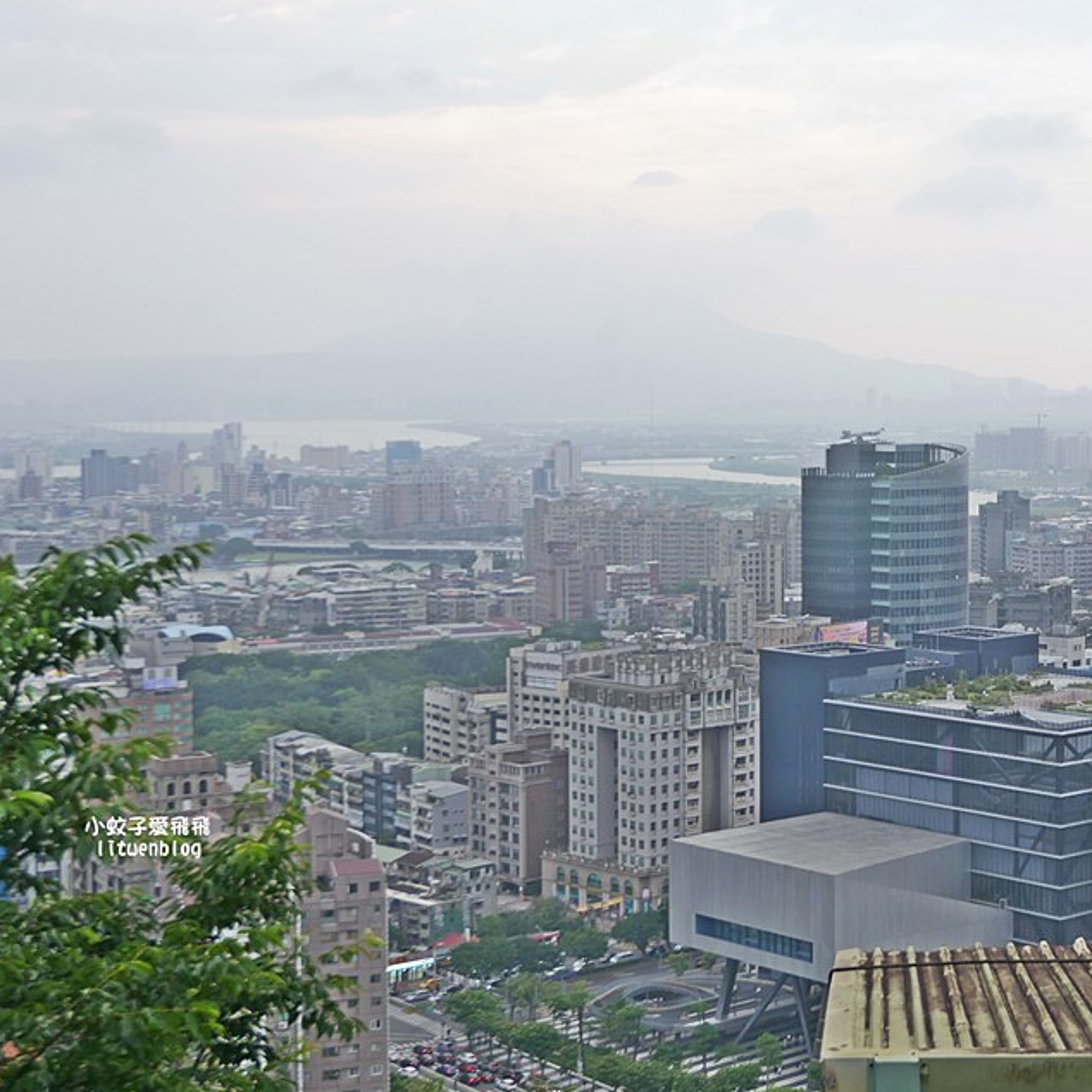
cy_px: 475
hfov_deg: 25.4
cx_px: 844
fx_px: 2391
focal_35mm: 67
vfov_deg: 25.7
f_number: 4.8
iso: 200
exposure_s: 1/200
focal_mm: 24
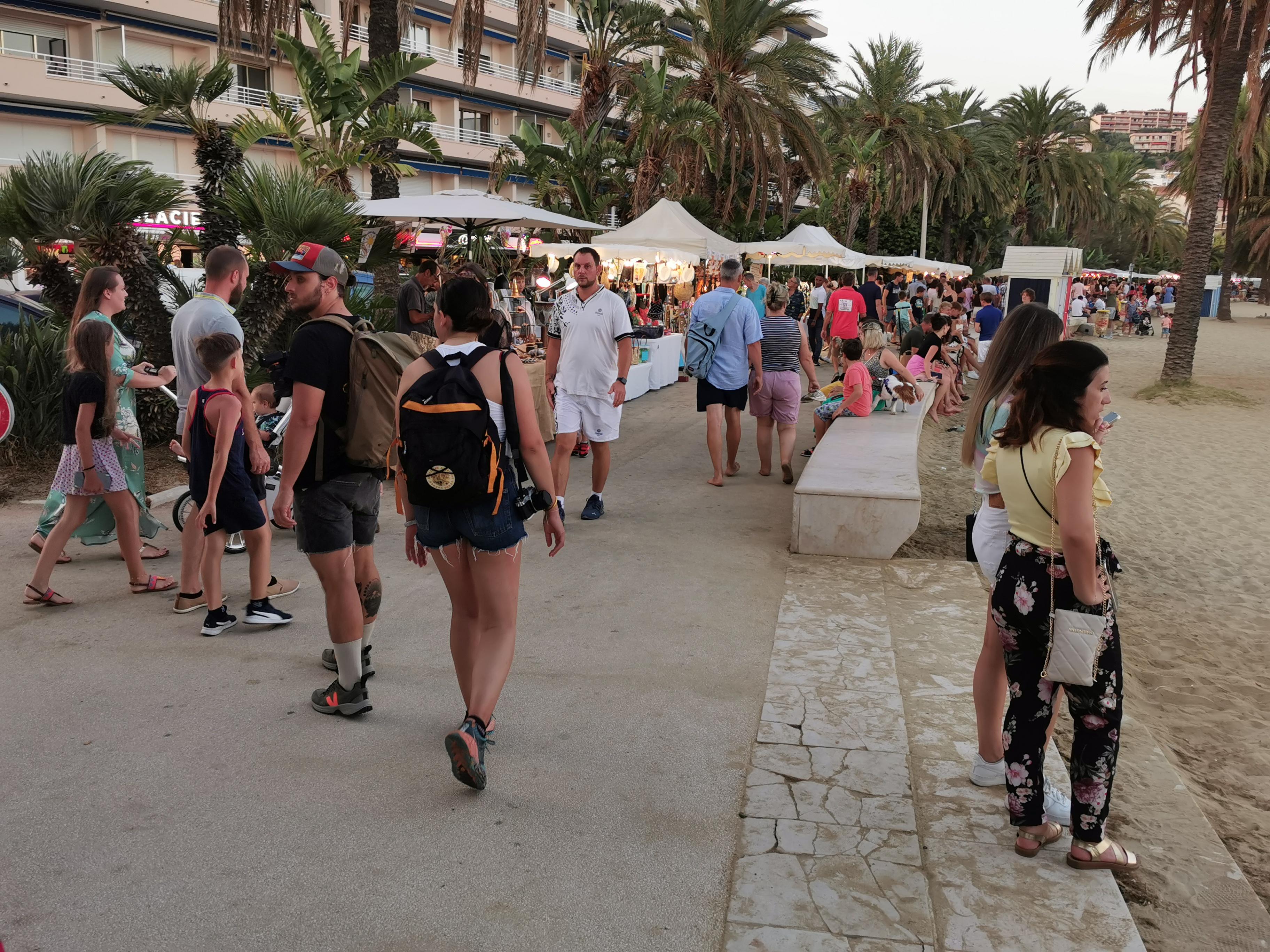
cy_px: 476
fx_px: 1174
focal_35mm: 32
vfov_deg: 44.2
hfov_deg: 56.8
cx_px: 635
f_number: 1.6
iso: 50
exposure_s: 1/155
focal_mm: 5.56
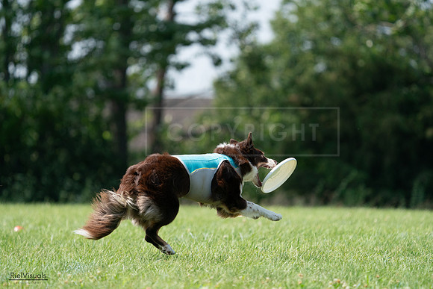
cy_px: 144
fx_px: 4427
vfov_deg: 3.7
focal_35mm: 368
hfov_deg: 5.6
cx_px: 216
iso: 1600
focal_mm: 368
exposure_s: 1/4000
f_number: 6.3
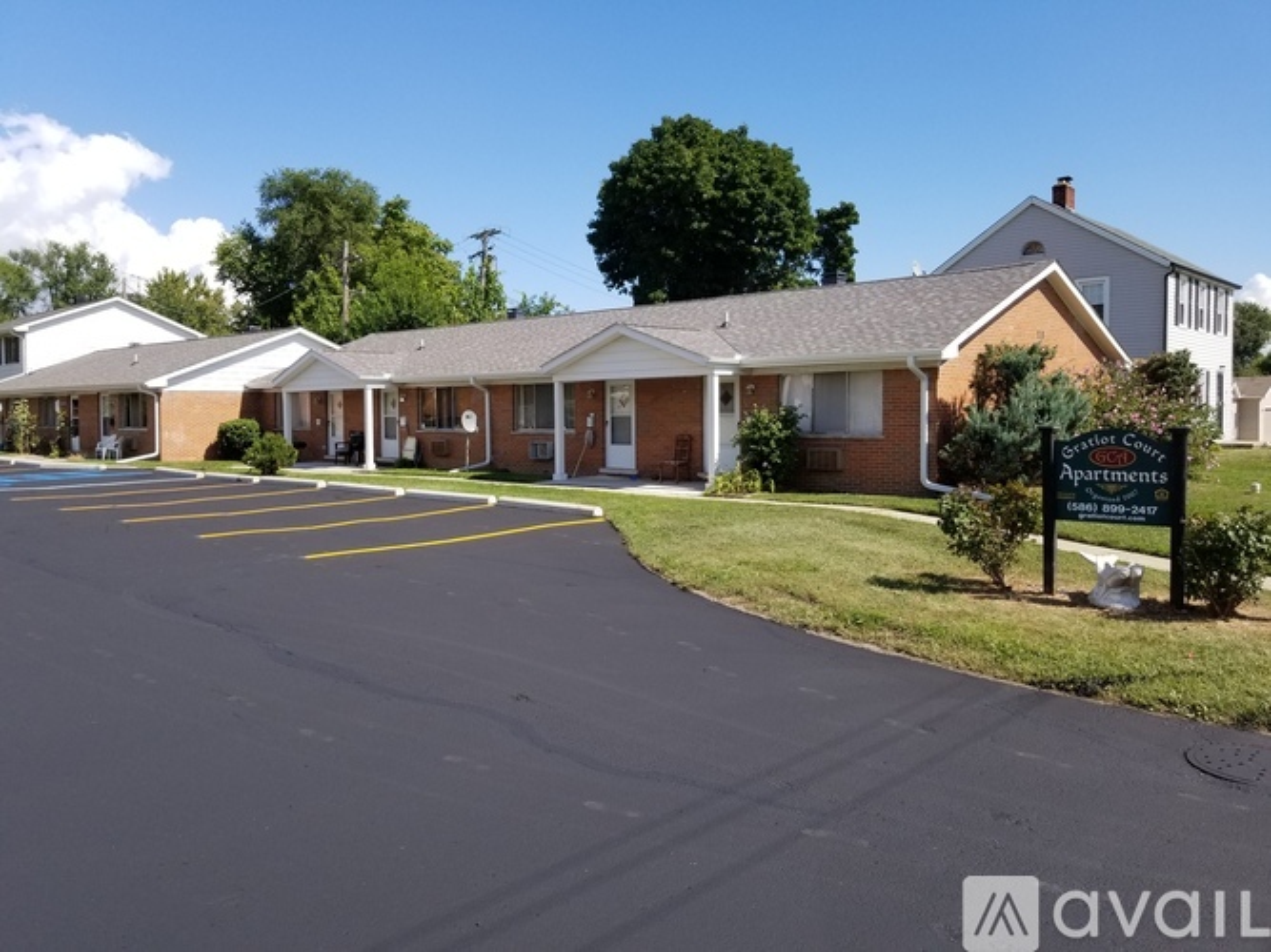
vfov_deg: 53.0
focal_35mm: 26
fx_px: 954
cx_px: 636
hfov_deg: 67.3
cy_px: 476
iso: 50
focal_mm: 4.25
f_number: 1.7
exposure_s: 1/1944
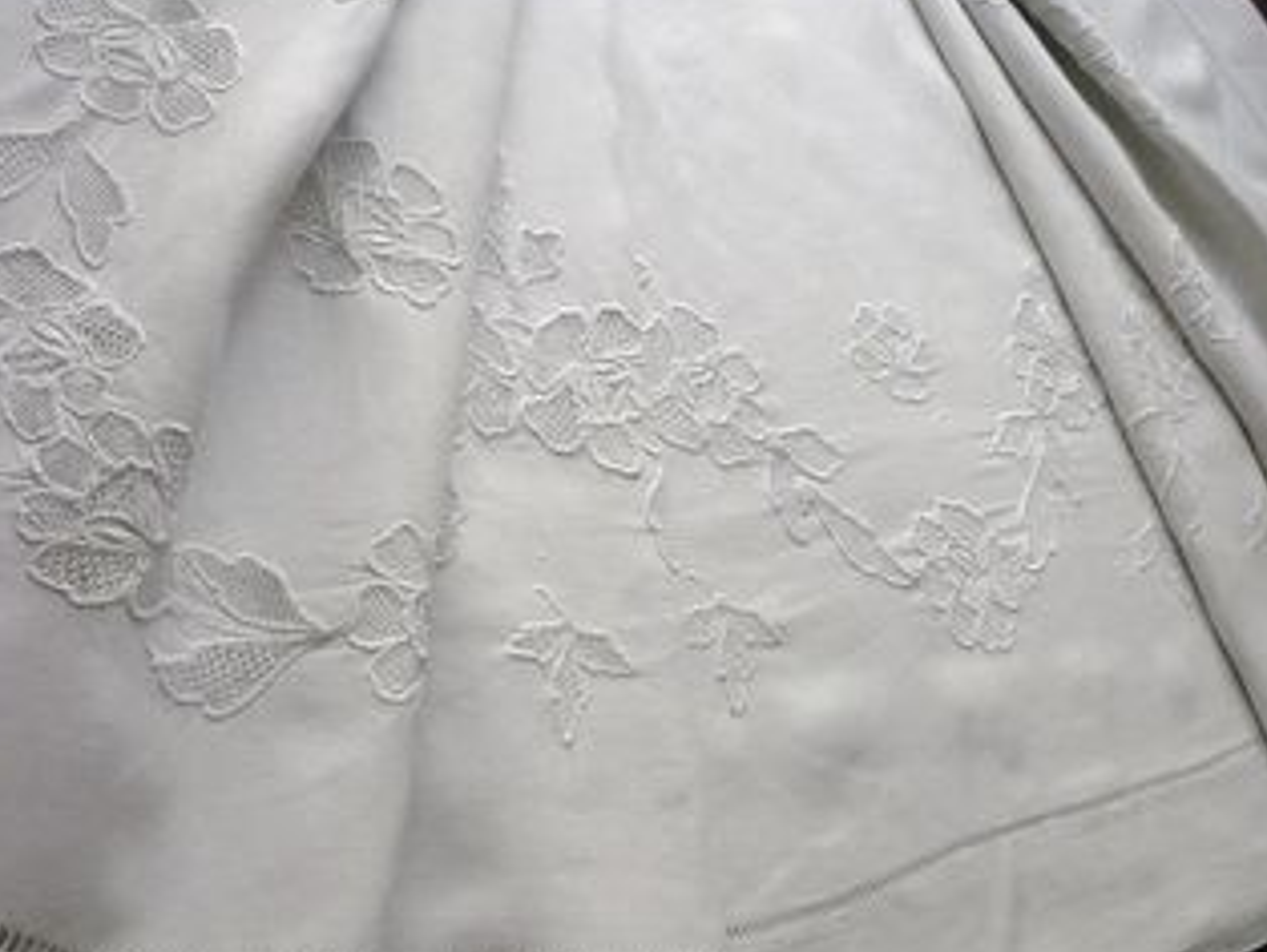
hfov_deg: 38.8
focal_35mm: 49
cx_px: 710
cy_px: 351
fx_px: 1795
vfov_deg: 29.6
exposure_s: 1/500
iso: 400
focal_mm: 5.8
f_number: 2.8
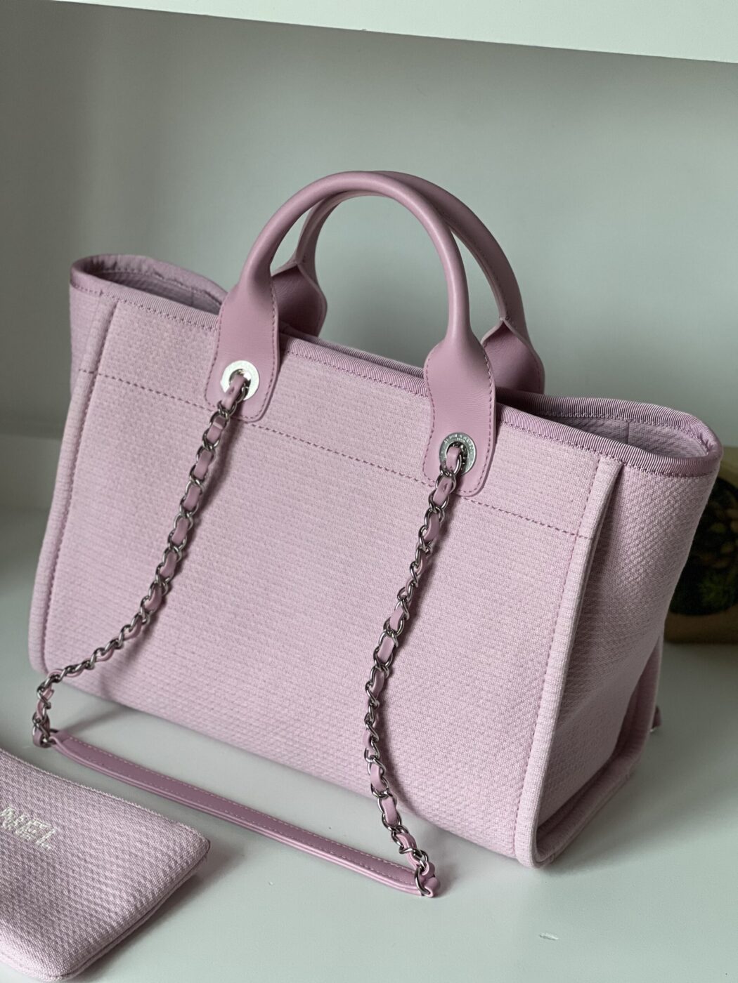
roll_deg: -7.2
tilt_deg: -23.8
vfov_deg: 25.3
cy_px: 492
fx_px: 2189
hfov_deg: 19.1
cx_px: 369
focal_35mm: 77
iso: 250
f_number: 2.8
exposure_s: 1/121
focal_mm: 9
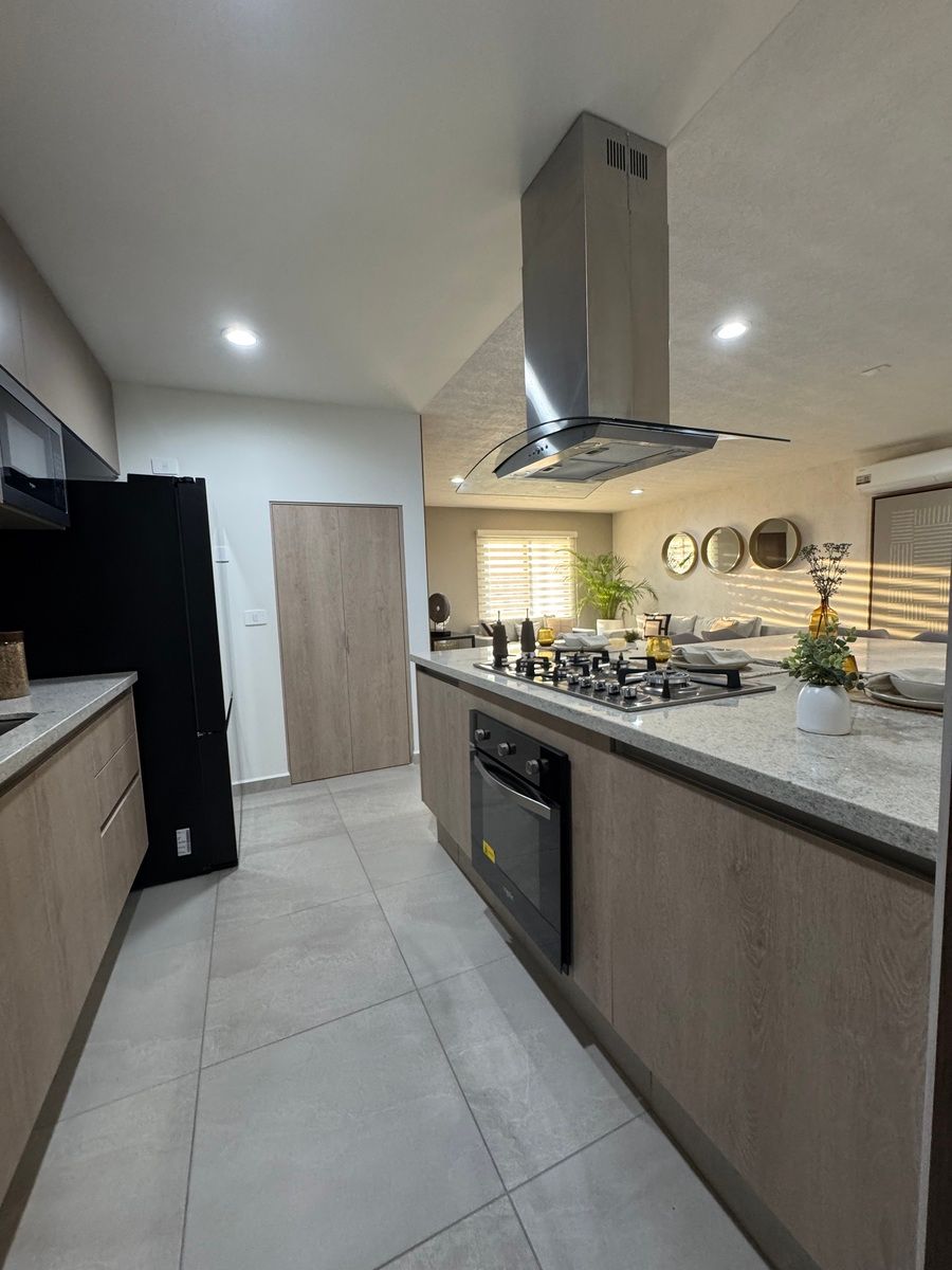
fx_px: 513
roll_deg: +2.0
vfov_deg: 102.1
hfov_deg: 85.7
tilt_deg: -5.1
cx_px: 476
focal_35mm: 14
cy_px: 635
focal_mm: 2.22
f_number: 2.2
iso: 250
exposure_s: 1/60
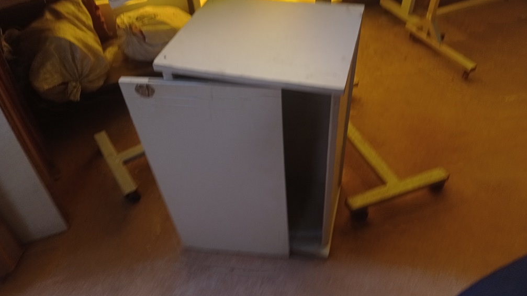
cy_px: 138
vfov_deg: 37.7
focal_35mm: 31
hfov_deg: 62.6
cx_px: 260
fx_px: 433
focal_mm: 4.7
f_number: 1.79
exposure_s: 1/147
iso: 100
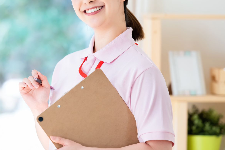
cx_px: 54
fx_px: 1431
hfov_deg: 9.0
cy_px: 49
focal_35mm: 229
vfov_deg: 6.0
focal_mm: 135
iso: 800
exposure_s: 1/400
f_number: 2.2
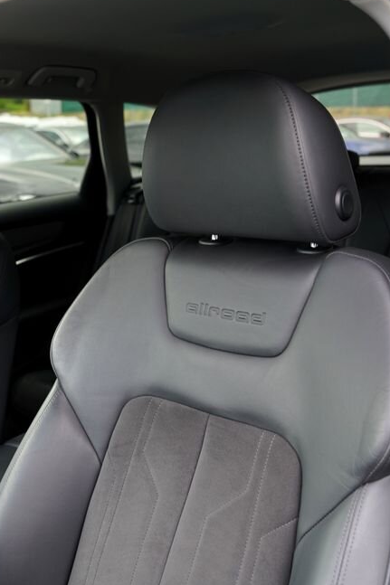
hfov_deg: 34.9
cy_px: 295
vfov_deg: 50.7
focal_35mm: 38
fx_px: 618
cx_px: 152
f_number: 4
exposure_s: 1/60
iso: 100
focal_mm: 24
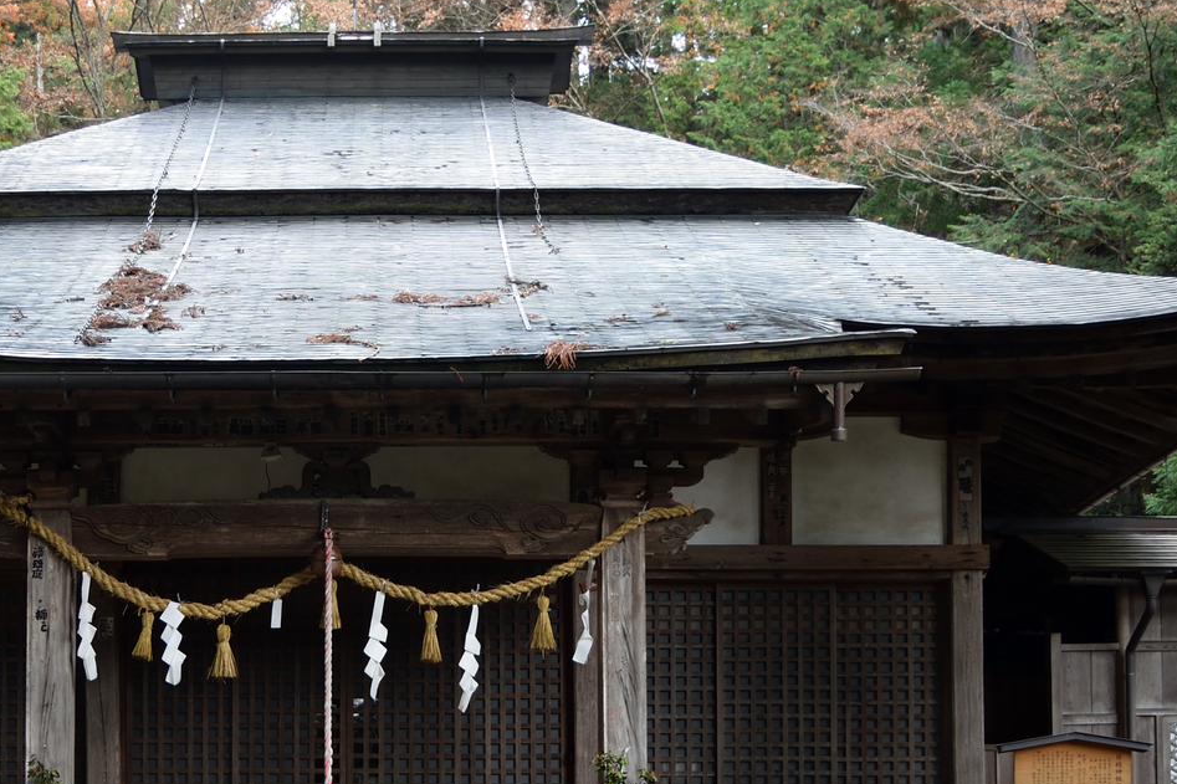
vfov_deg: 23.6
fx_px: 1863
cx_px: 341
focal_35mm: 57
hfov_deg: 34.5
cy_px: 556
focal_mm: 18
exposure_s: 1/30
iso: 125
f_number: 3.5
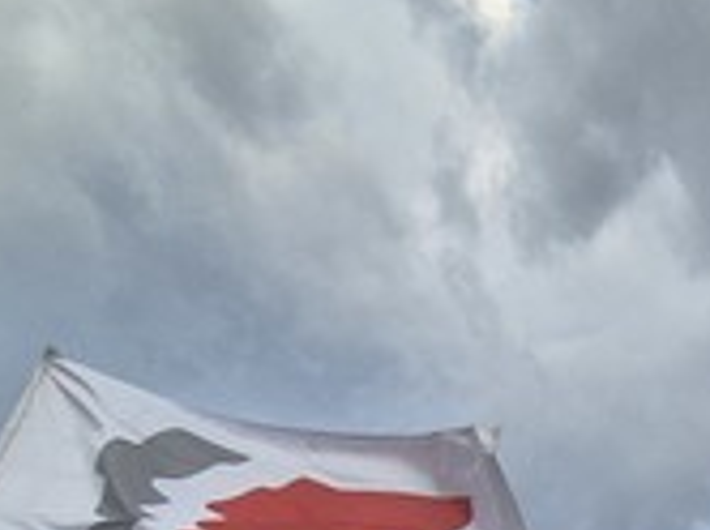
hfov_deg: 35.4
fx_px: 963
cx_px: 757
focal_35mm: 47
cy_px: 872
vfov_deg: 22.6
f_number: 2.2
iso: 50
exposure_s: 1/1376
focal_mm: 2.2
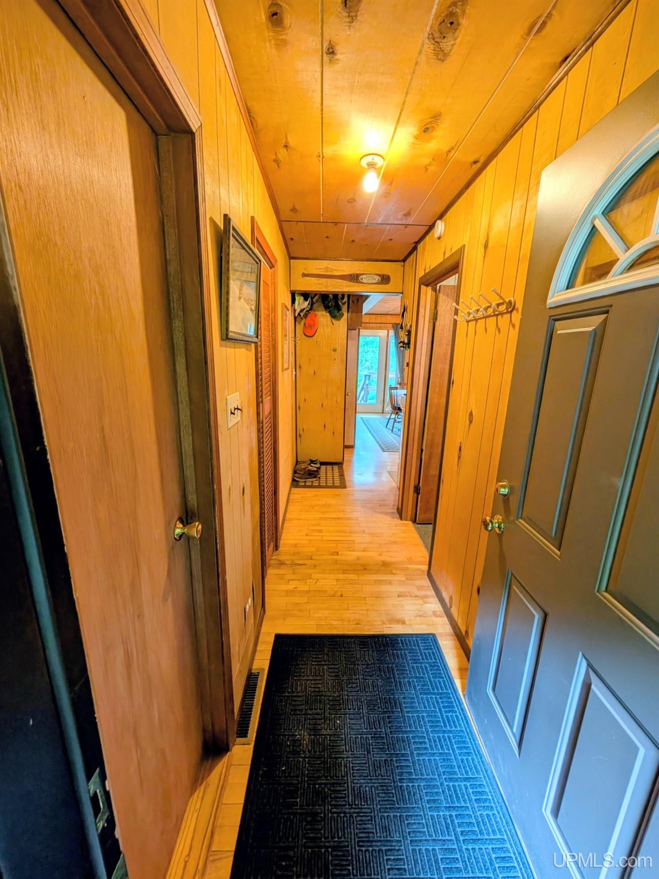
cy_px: 440
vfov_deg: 110.5
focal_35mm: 12
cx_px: 330
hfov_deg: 94.5
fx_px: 305
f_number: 1.7
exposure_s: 1/40
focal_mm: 2.02
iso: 70
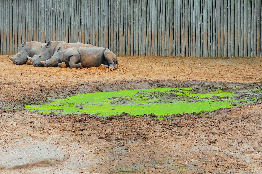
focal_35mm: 120
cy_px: 87
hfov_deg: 17.1
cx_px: 131
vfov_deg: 11.4
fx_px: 872
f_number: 11
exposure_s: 1/2000
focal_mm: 80
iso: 3200
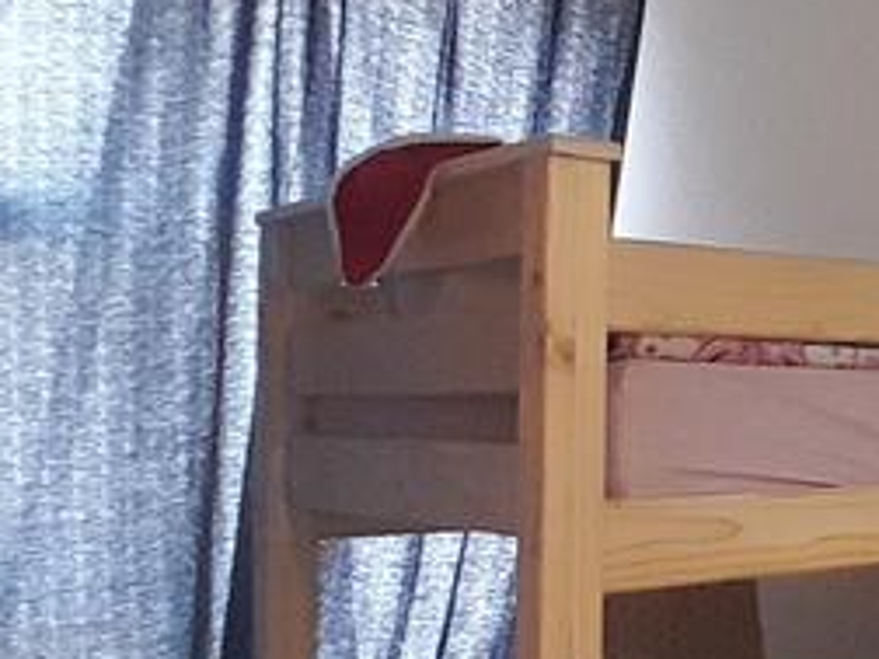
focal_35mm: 54
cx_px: 1301
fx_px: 1371
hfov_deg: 26.4
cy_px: 356
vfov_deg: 27.0
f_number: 2.2
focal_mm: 1.46
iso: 500
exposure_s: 1/20
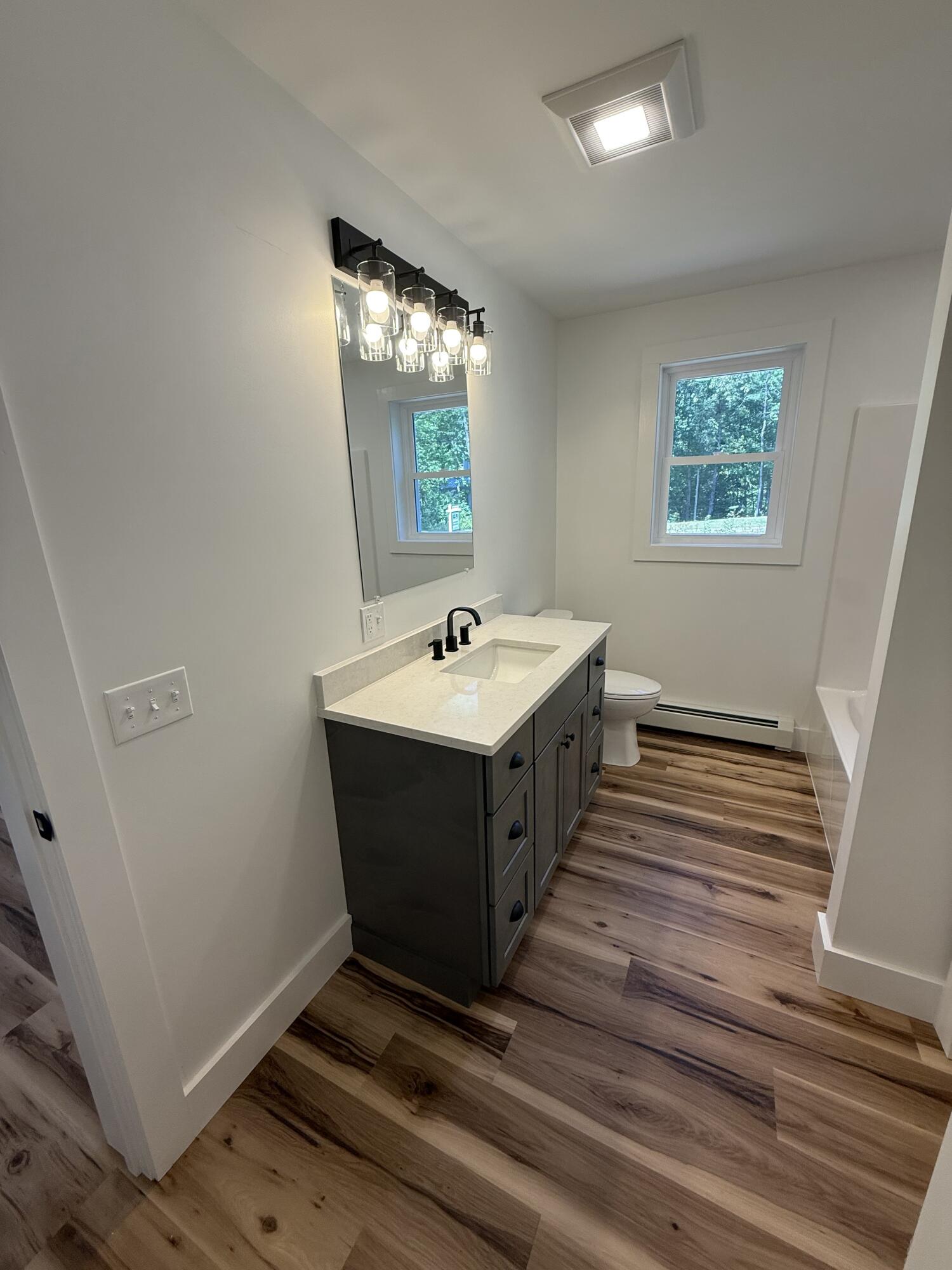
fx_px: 513
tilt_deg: -14.4
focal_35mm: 14
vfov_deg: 102.1
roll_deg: +2.0
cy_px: 635
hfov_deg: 85.7
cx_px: 476
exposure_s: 1/120
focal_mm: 2.22
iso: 80
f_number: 2.2
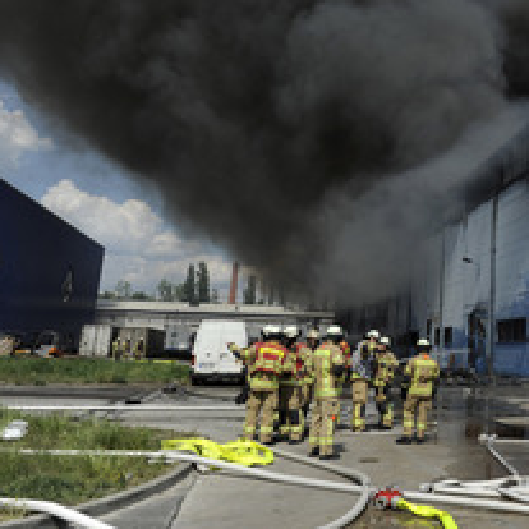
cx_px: 553
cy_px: 194
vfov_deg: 44.5
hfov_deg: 38.7
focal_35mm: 37
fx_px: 640
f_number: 6.3
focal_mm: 20
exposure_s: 1/3200
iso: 400
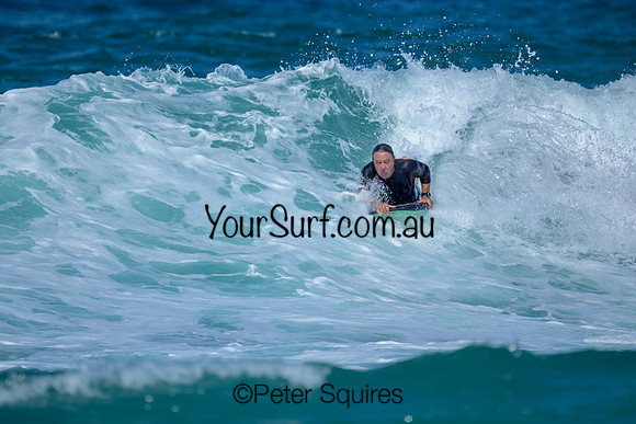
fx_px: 19289
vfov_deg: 1.3
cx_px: 293
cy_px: 190
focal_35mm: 1092
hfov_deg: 1.9
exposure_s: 1/2500
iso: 220
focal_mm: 800
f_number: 6.3
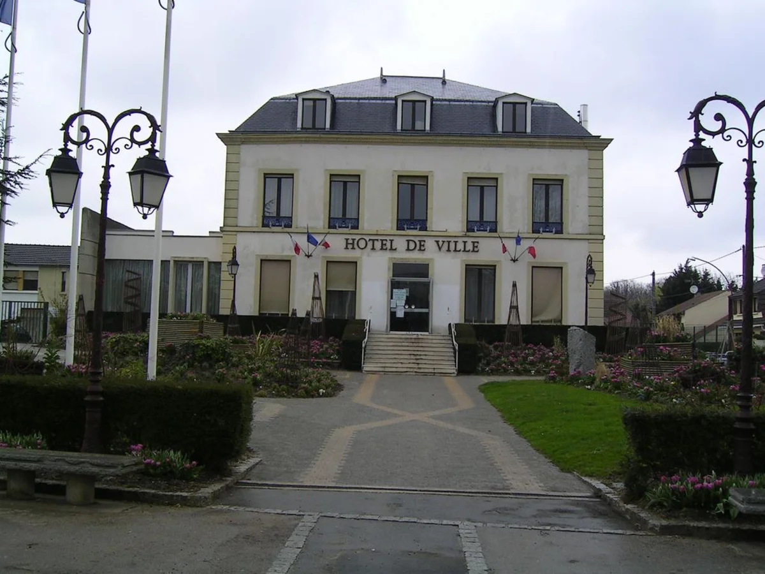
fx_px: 796
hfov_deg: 51.4
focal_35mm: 36
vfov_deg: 39.7
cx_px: 382
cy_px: 287
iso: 50
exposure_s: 1/119
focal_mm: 5.6
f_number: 4.8
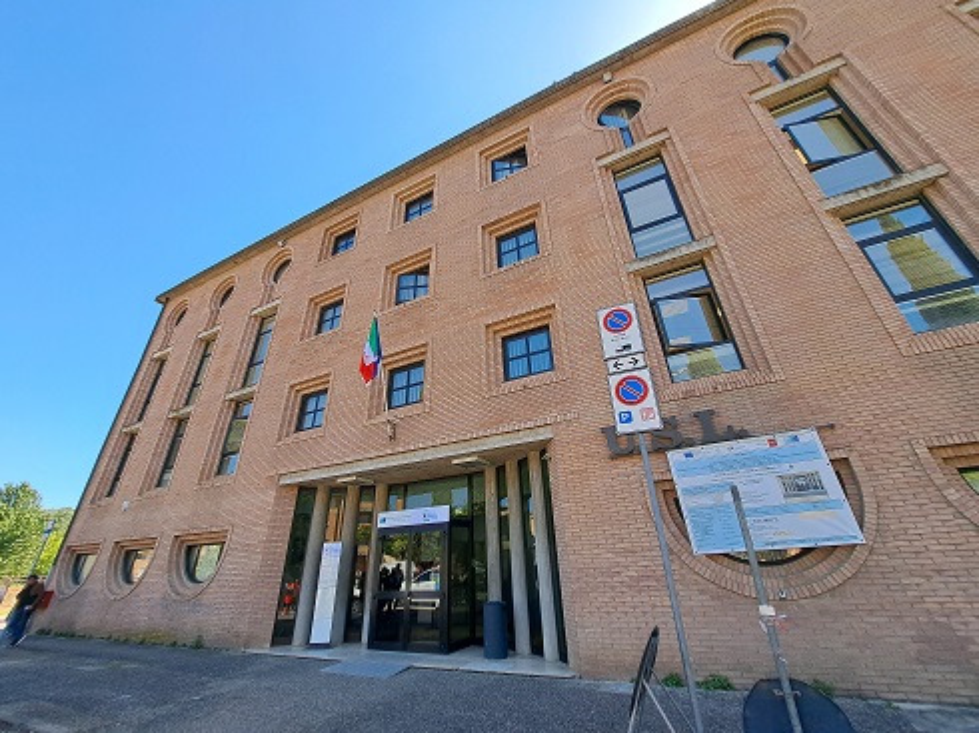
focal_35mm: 13
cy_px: 366
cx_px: 490
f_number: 2.2
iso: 50
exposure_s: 1/570
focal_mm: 1.74
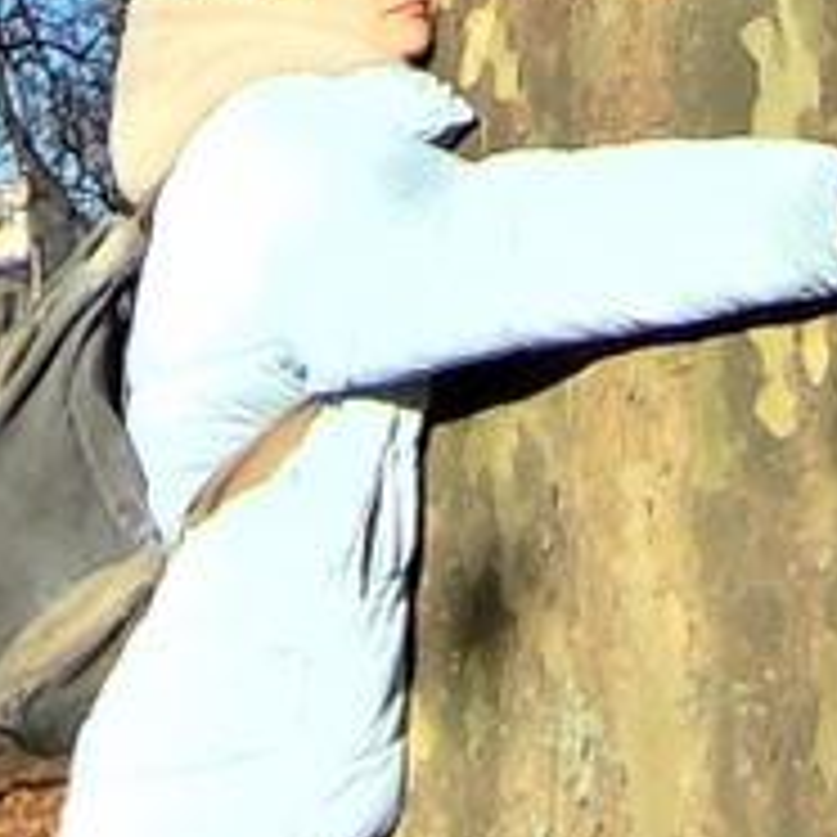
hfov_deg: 14.3
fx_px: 3337
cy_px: -1436
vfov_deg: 11.0
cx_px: 500
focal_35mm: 122
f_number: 2.2
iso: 50
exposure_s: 1/689
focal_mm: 1.65
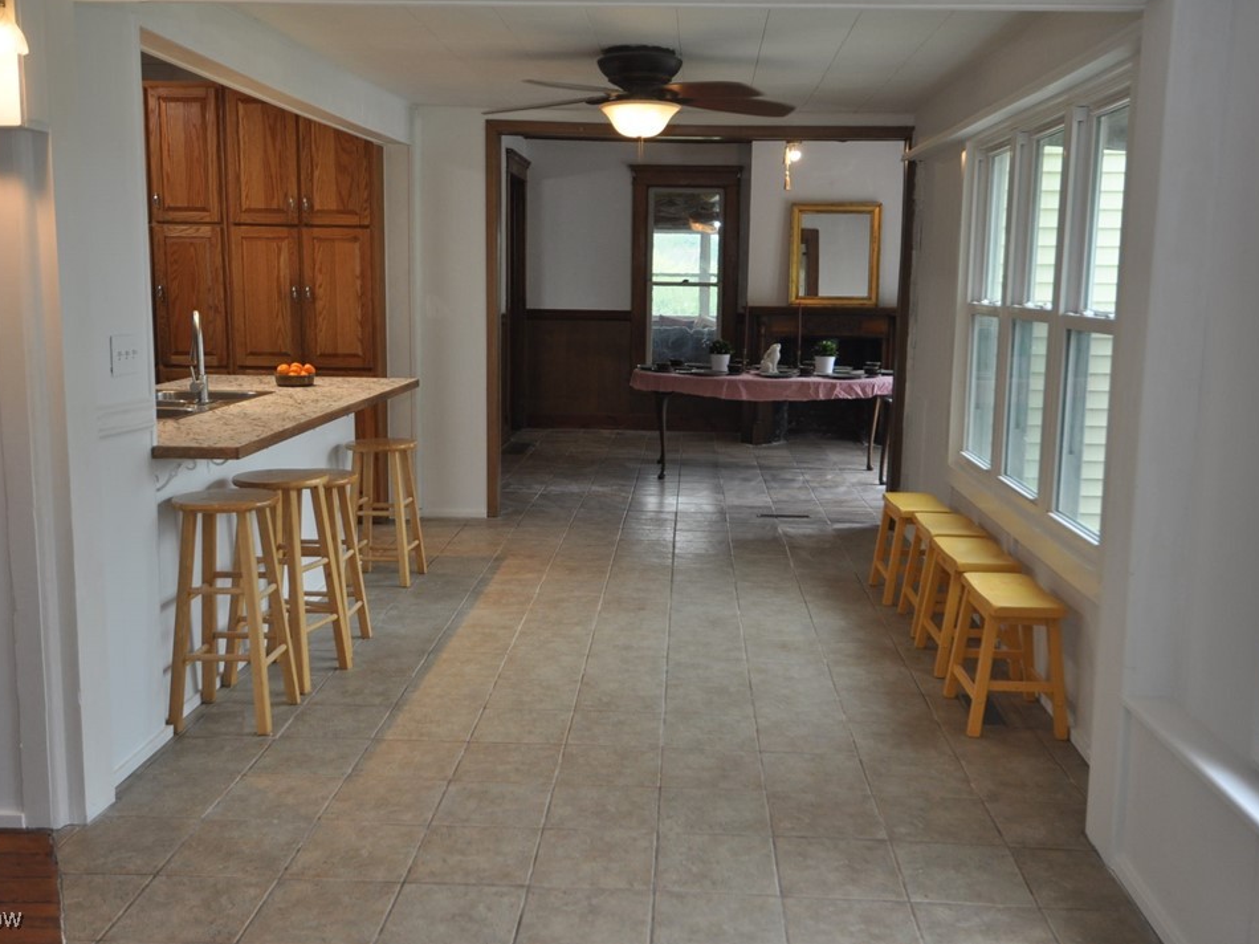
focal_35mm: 33
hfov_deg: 55.4
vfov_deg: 42.9
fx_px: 1200
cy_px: 467
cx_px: 619
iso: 400
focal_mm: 20
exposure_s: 1/80
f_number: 4.5
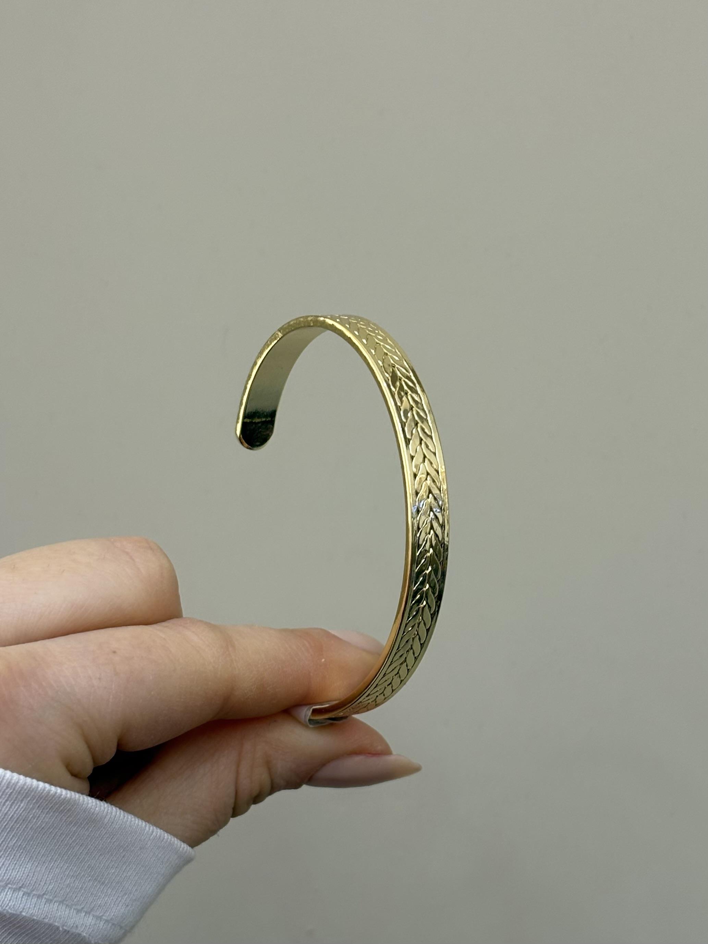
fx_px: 1418
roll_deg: +0.8
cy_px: 472
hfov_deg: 28.0
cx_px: 354
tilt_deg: +7.6
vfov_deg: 36.8
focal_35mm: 52
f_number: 1.6
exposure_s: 1/93
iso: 50
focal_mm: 5.96
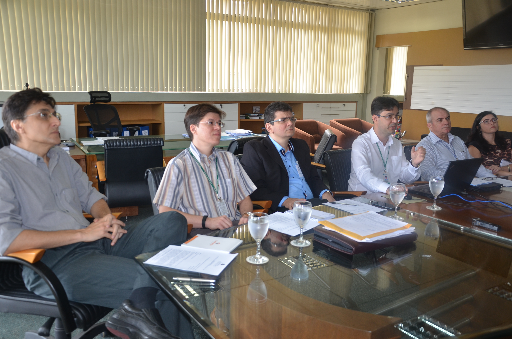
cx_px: 256
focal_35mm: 32
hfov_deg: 59.6
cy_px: 170
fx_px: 447
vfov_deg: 41.5
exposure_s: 1/125
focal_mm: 21
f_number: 3.8
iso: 280
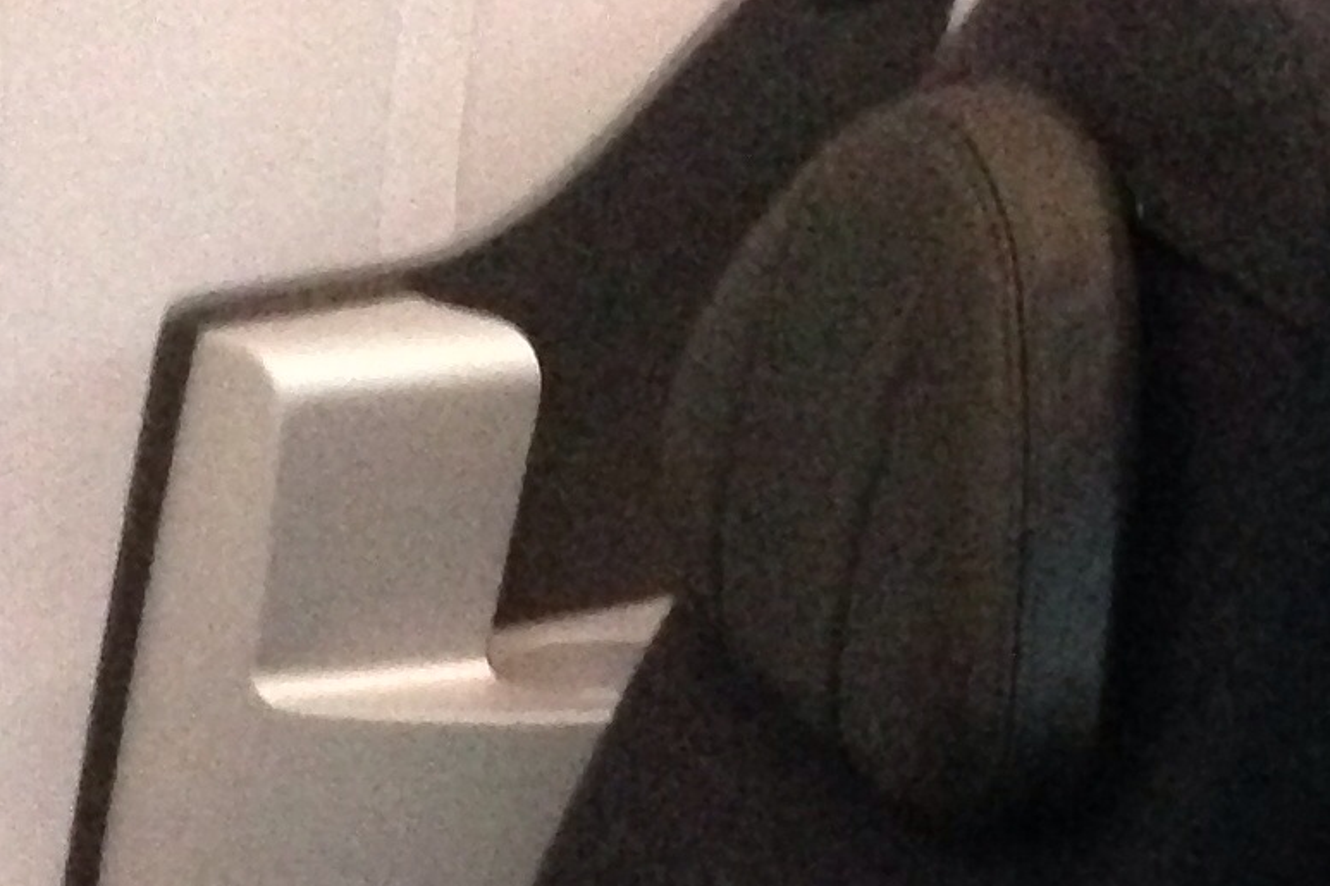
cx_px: 549
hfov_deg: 14.2
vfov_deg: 8.7
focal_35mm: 145
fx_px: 5355
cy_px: 2040
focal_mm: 4.12
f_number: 2.4
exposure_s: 1/15
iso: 800
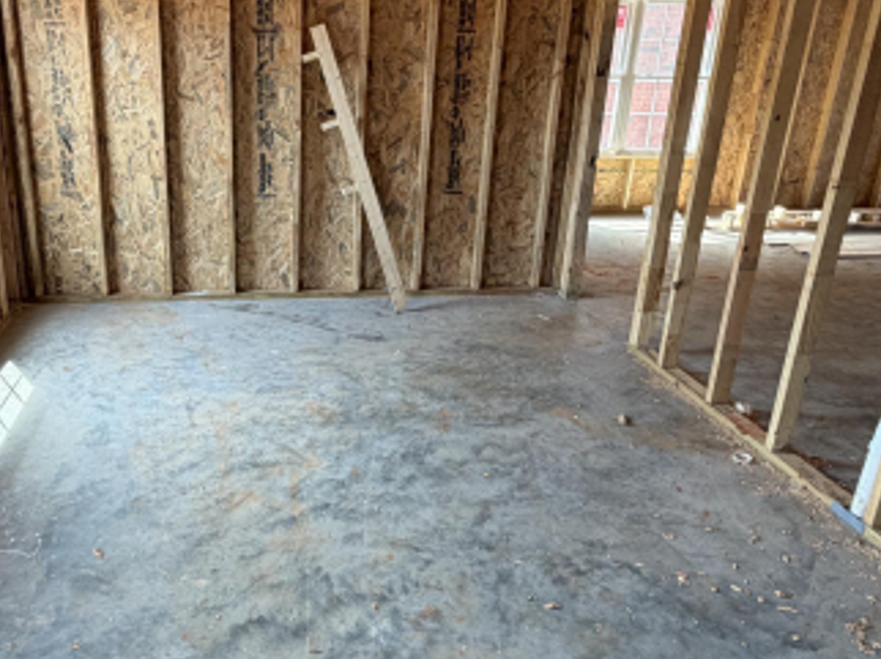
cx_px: 319
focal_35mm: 29
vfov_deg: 48.1
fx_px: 738
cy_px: 293
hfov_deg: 60.7
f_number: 2.2
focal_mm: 2.22
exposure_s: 1/121
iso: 200
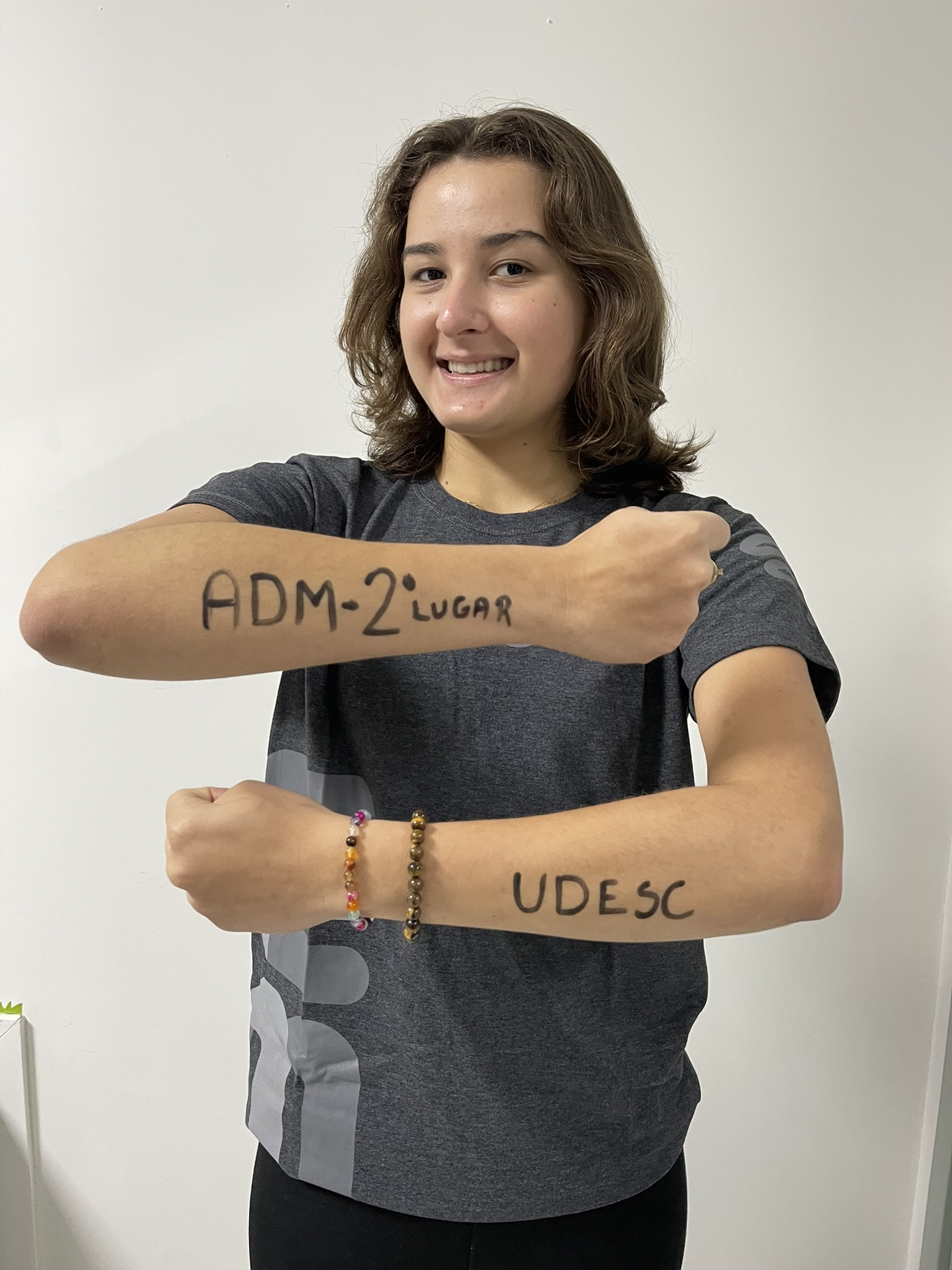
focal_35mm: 25
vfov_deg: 69.4
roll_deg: -0.9
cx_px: 476
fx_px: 917
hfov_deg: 54.9
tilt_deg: -8.1
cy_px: 635
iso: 250
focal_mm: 5.1
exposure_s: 1/60
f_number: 1.6
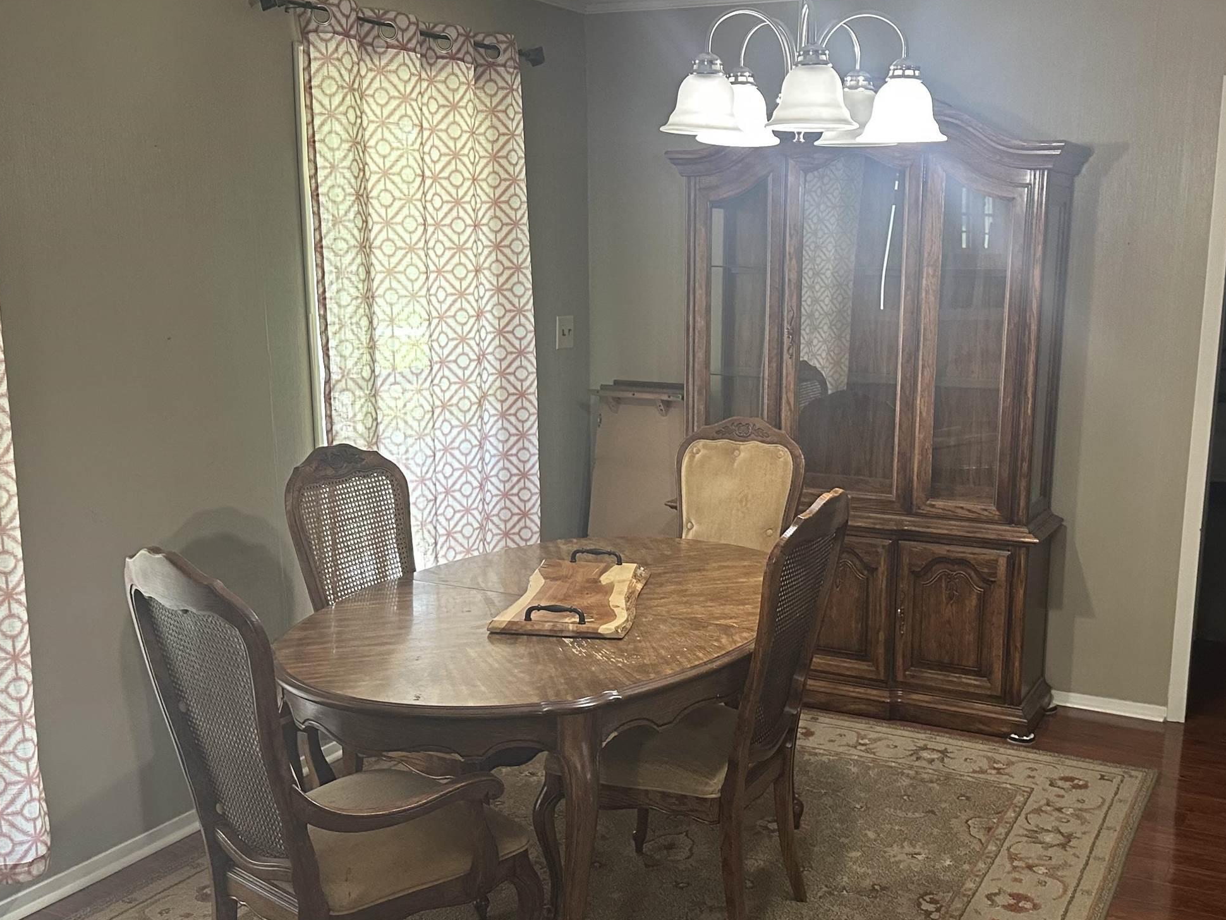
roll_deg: -0.7
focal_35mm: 38
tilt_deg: -11.2
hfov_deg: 48.8
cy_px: 527
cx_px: 698
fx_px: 1346
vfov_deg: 37.6
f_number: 1.78
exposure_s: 1/60
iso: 500
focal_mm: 6.86
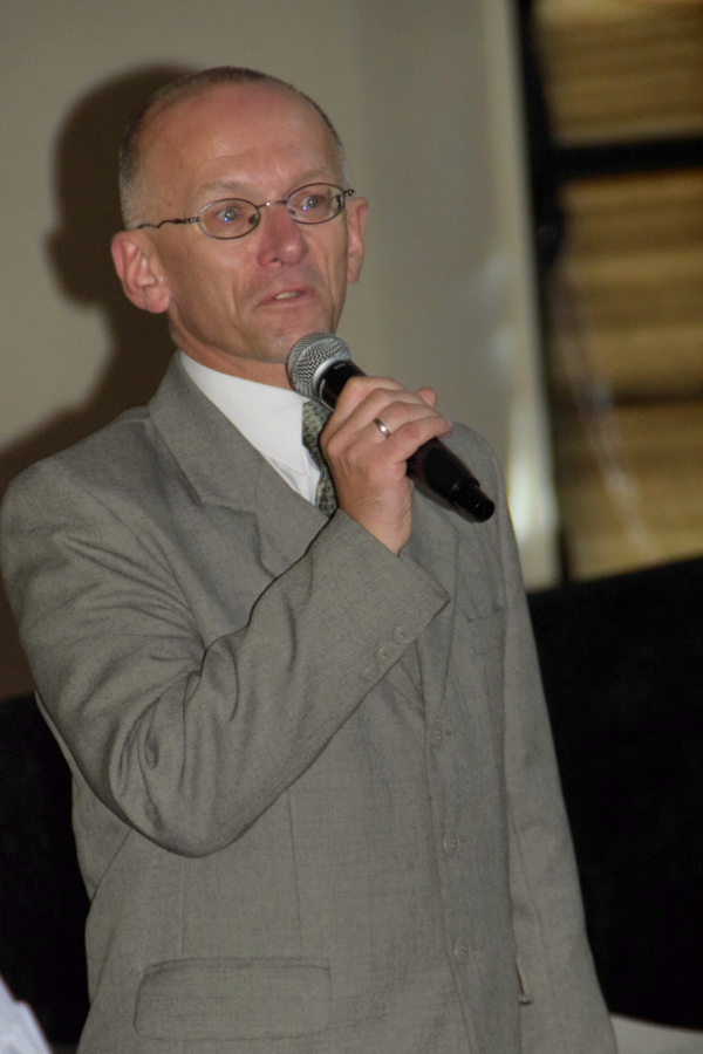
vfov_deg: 6.9
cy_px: 527
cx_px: 352
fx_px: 8787
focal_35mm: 300
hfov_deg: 4.6
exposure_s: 1/60
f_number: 6.3
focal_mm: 200
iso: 3200
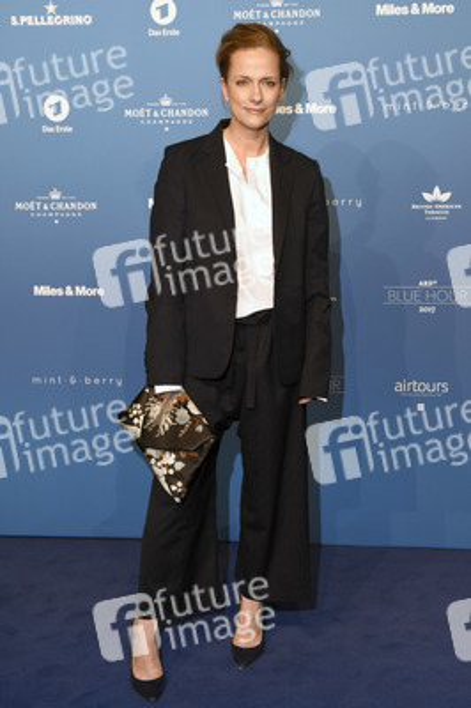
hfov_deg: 25.7
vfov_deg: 37.9
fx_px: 1032
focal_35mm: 52
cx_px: 236
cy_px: 354
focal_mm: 35
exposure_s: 1/320
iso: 400
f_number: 4
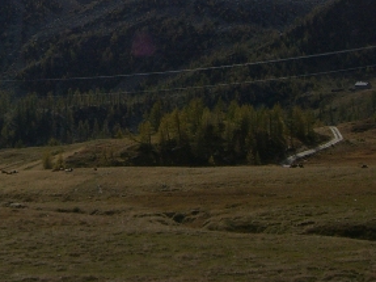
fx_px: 1151
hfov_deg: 18.5
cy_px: -102
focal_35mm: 106
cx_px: 135
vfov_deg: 13.4
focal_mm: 6.2
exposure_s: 1/2000
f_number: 4.3
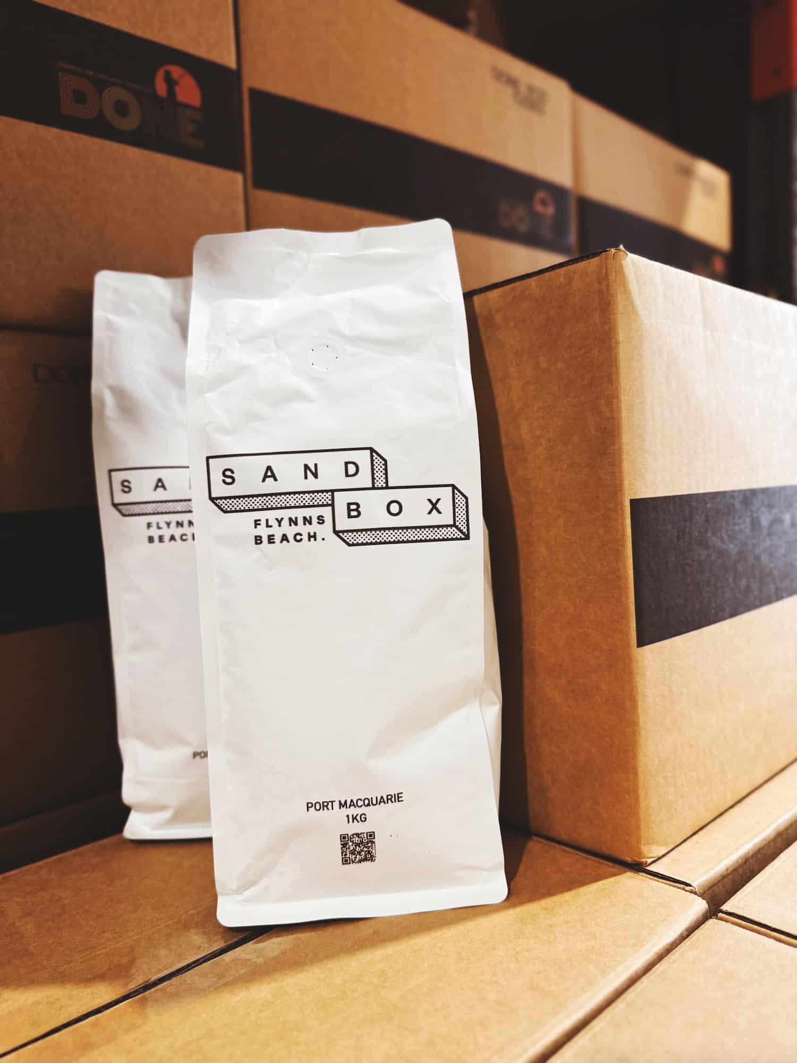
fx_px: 737
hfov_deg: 56.8
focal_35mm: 24
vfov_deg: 71.6
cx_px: 398
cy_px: 532
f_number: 1.8
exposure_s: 1/100
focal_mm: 6.76
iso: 160
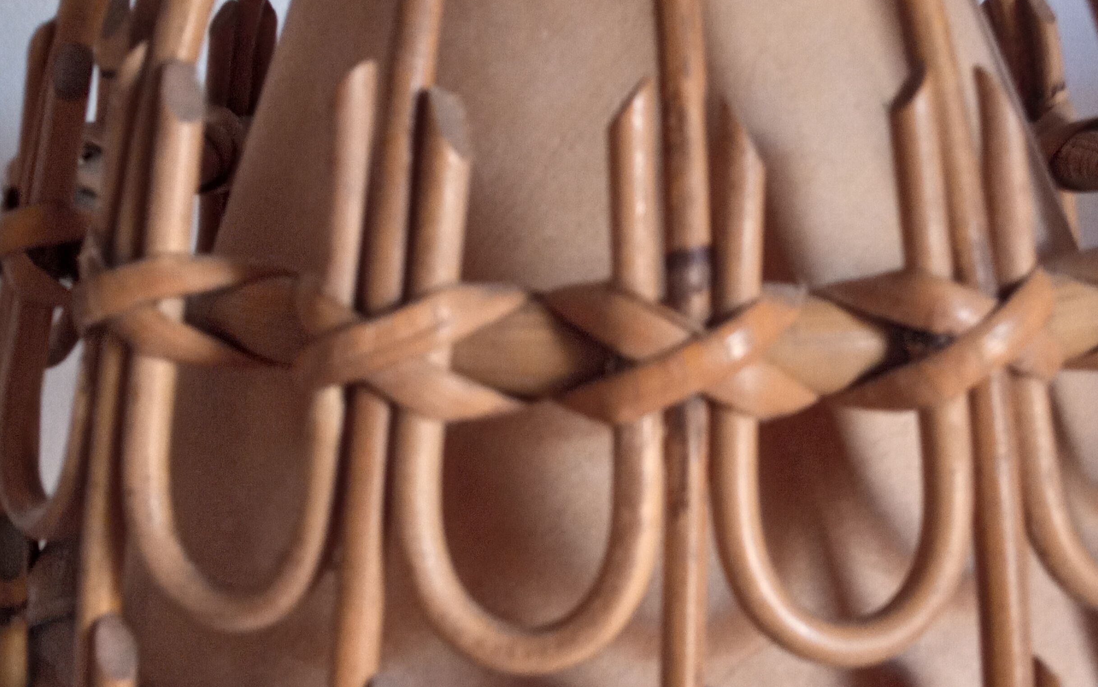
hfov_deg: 41.0
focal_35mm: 49
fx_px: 1466
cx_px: 618
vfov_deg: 26.3
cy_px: 416
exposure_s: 1/100
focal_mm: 3.79
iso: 393
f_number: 2.2
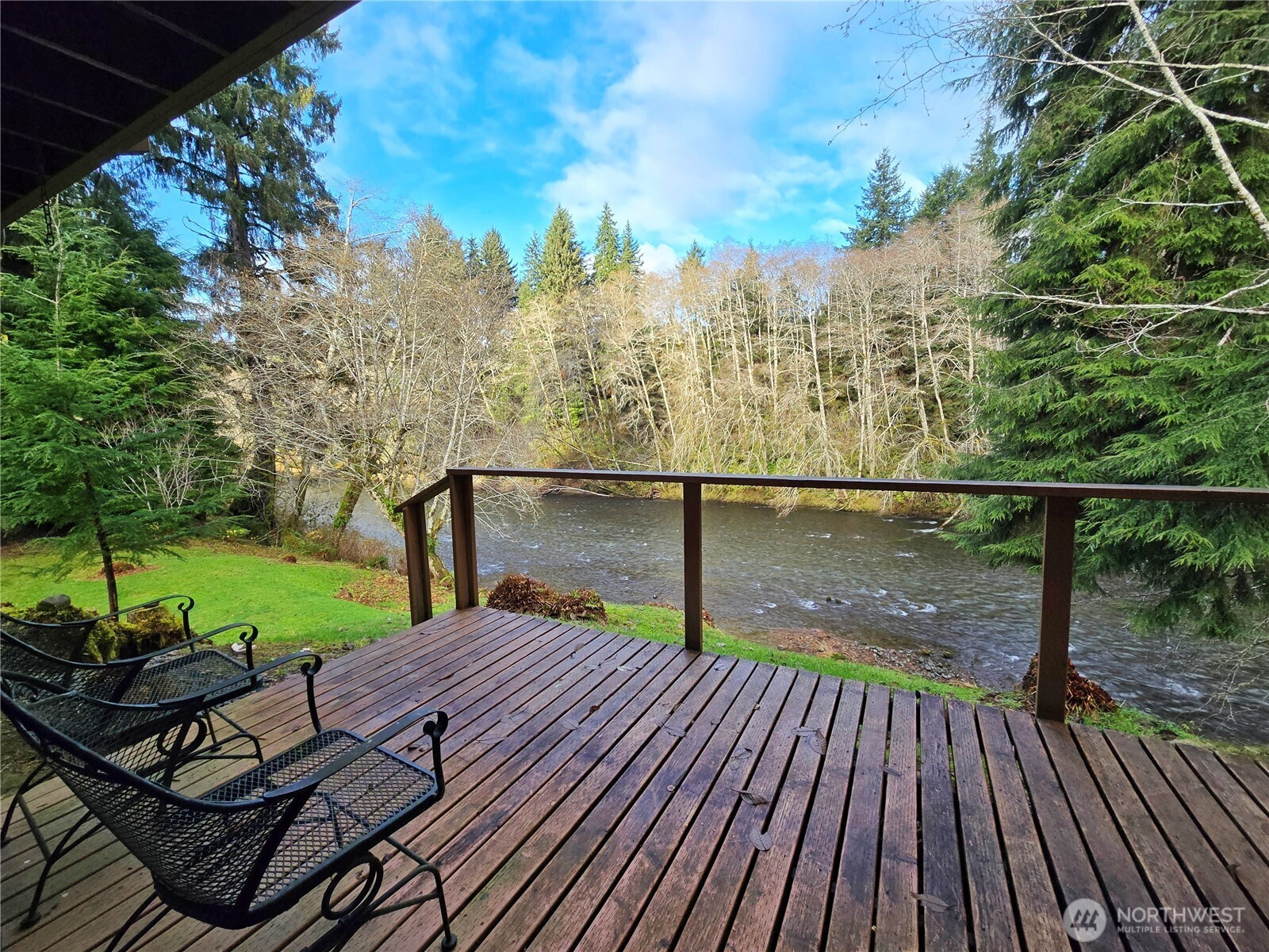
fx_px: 477
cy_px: 476
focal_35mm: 13
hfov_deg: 106.2
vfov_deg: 89.9
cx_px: 634
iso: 50
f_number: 2.2
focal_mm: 2.2
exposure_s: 1/451
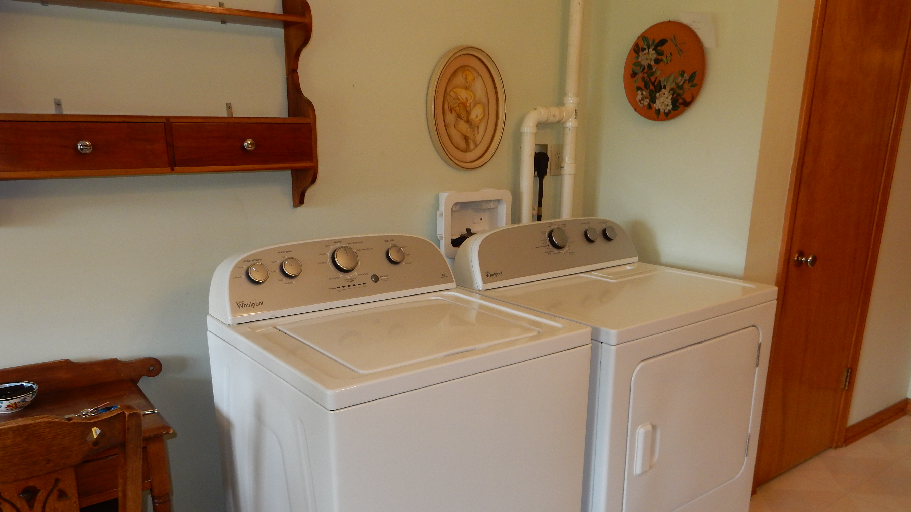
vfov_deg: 41.0
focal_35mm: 28
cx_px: 451
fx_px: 676
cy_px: 341
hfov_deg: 67.9
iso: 200
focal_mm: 4.5
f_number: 3.7
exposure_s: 1/30
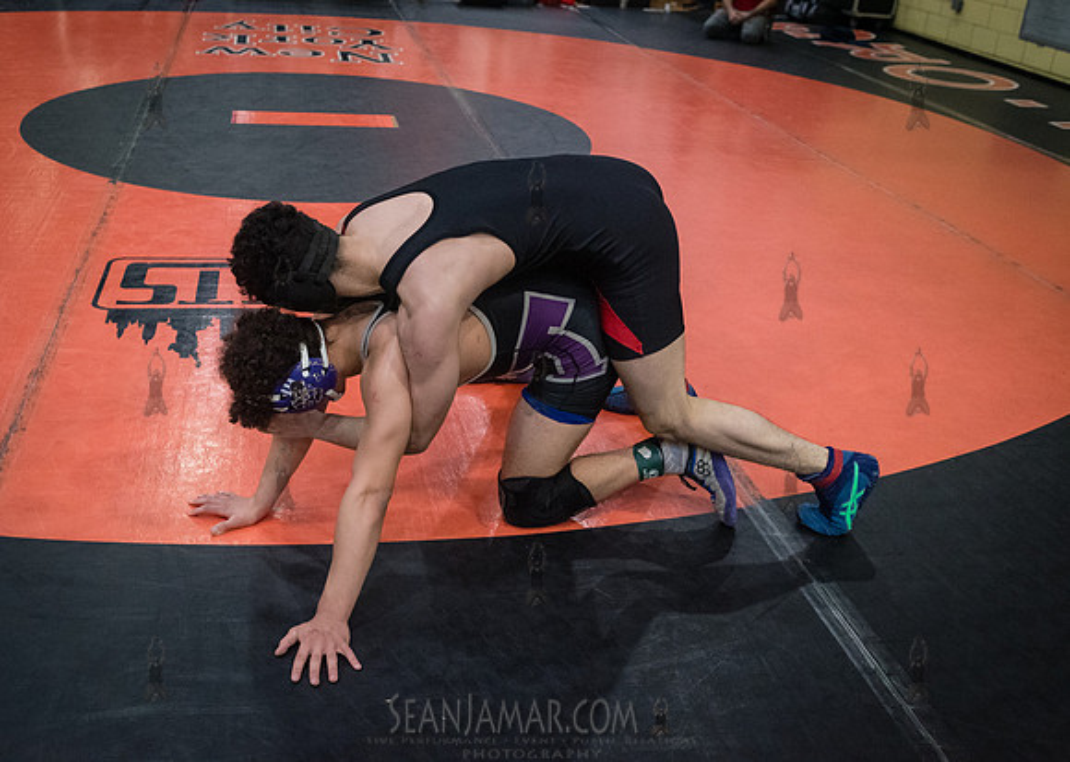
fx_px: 1149
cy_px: 370
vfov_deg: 36.7
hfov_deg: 49.9
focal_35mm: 38
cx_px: 481
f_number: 4
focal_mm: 35
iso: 8000
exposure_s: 1/400
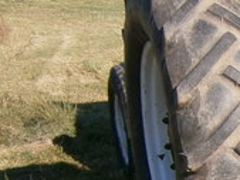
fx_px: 853
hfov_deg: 14.2
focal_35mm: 123
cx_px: 432
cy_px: 257
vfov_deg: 11.6
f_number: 2.8
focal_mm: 4.7
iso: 80
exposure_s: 1/800
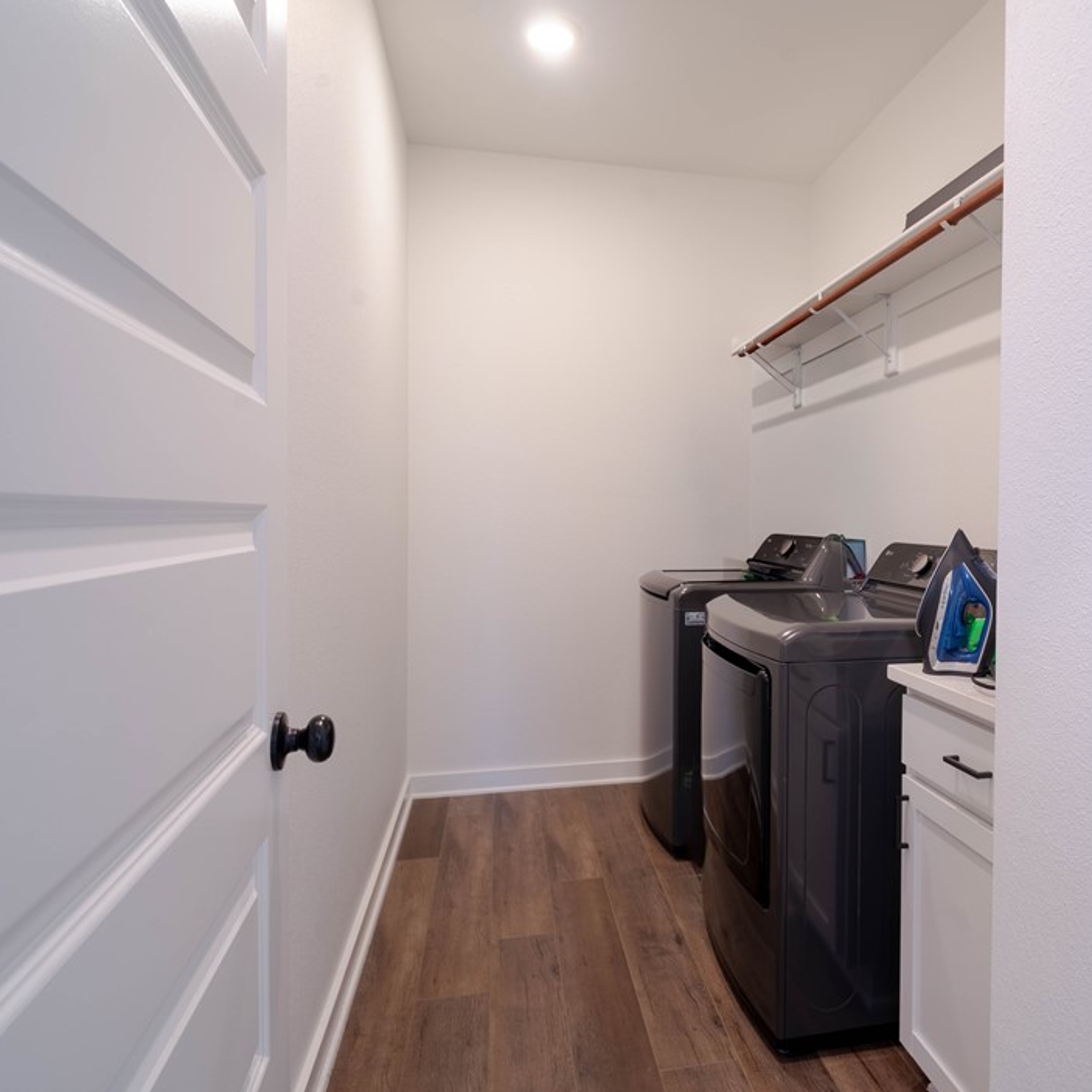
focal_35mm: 21
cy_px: 534
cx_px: 688
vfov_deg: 72.1
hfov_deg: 70.9
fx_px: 749
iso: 100
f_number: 8
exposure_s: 1/20
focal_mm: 16
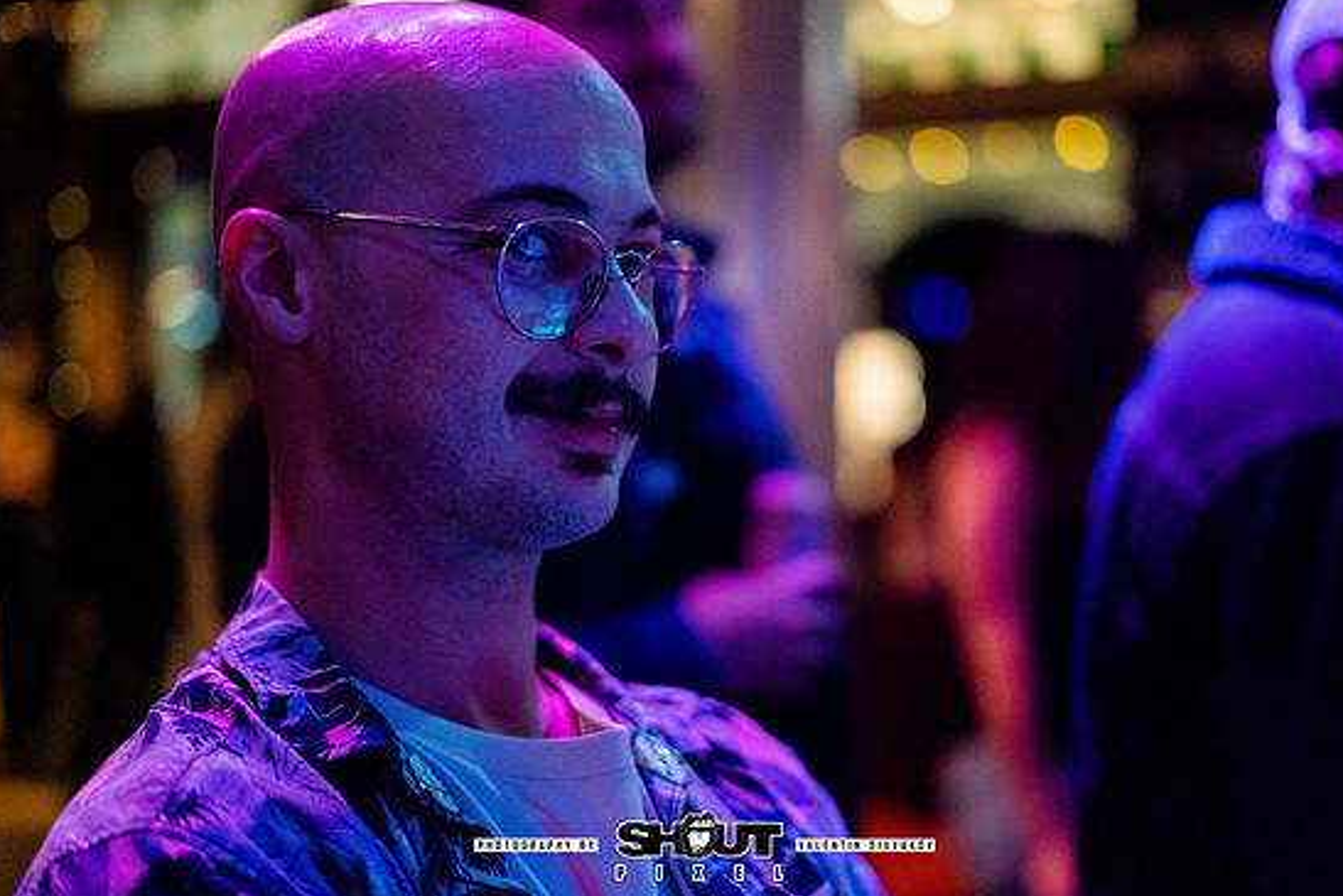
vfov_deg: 25.5
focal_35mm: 53
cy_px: 448
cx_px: 705
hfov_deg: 37.5
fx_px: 1978
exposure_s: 1/160
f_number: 1.8
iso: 3200
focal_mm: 50
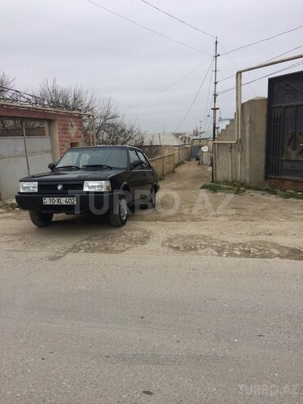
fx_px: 338
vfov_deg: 61.7
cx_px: 152
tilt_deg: -11.7
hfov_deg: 48.2
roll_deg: +3.2
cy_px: 202
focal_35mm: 29
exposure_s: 1/1172
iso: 32
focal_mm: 4.15
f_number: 2.2
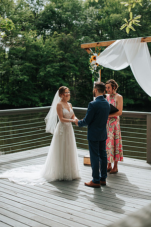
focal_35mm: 50
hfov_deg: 27.0
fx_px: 315
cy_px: 114
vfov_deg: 39.6
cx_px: 76
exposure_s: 1/800
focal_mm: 50
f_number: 2.8
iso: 100
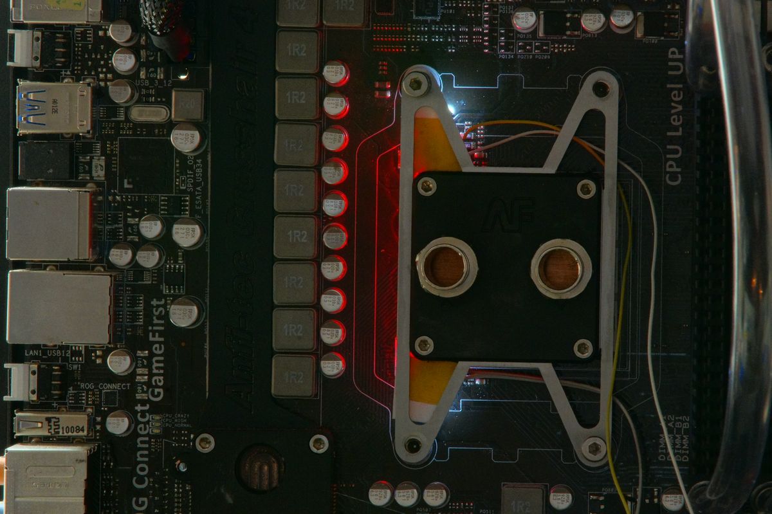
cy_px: 257
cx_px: 386
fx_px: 6430
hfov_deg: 6.9
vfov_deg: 4.6
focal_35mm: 300
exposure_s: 5
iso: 1600
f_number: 25
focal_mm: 200
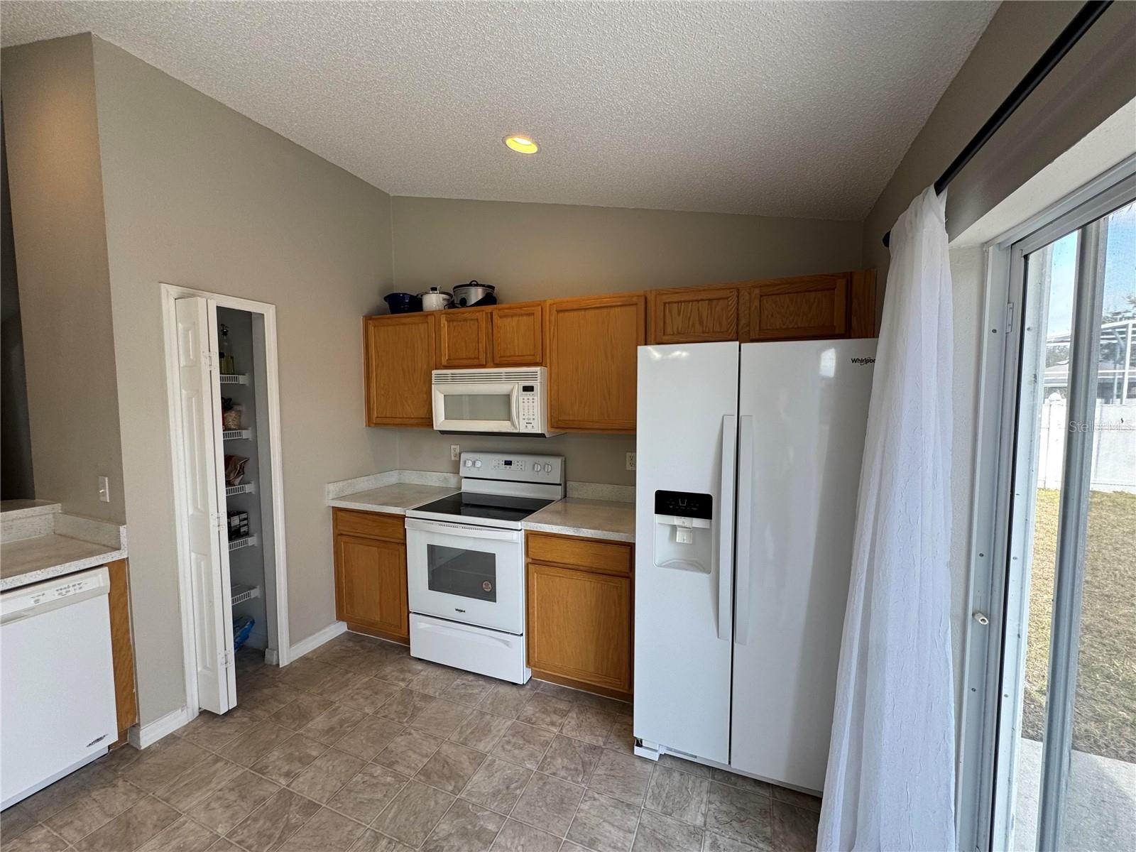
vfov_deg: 85.7
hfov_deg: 102.1
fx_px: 459
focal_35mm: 14
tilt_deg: -2.3
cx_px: 568
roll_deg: +0.8
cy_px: 426
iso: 64
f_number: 2.2
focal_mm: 2.22
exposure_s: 1/120
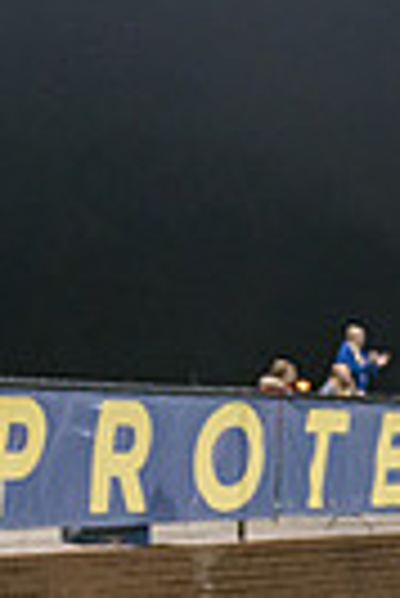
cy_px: 605
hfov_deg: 7.5
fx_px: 2610
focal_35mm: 157
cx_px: 1263
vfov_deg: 12.9
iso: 2500
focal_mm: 36
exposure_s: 1/100
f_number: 3.2
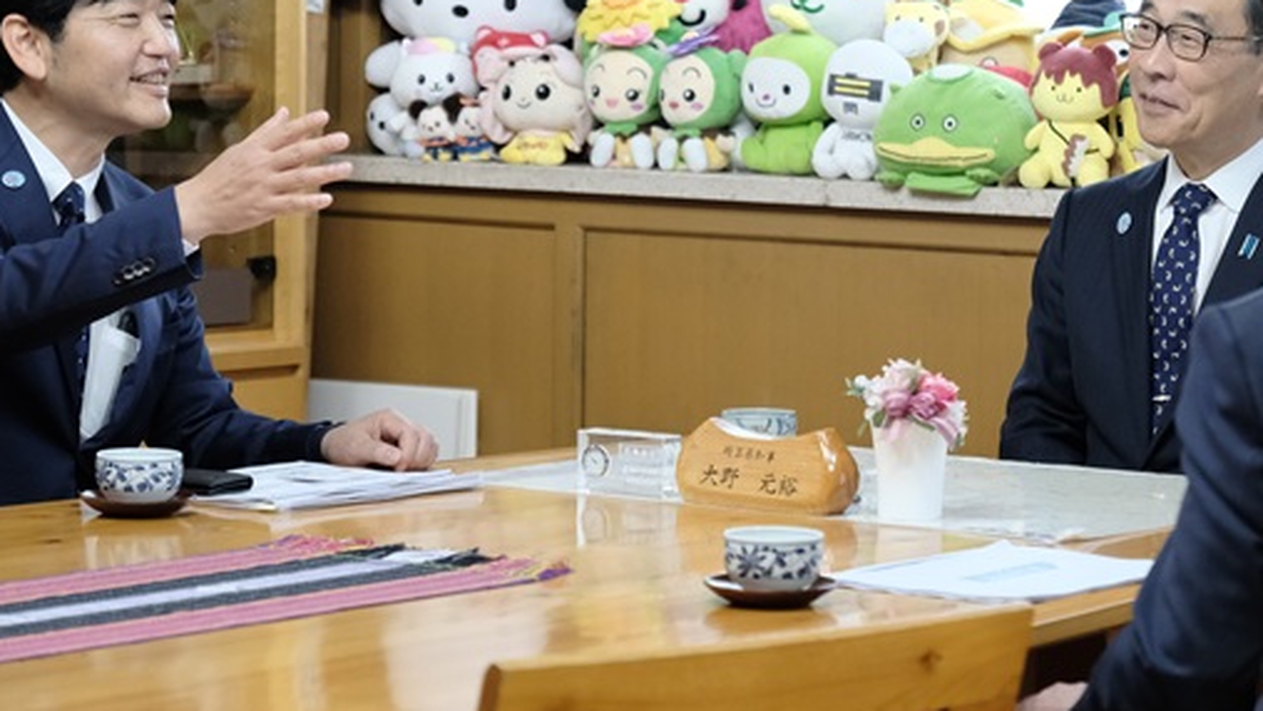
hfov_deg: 18.0
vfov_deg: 10.2
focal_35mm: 119
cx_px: 751
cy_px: 222
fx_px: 3986
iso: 2500
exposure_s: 1/320
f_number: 2.8
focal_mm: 51.8
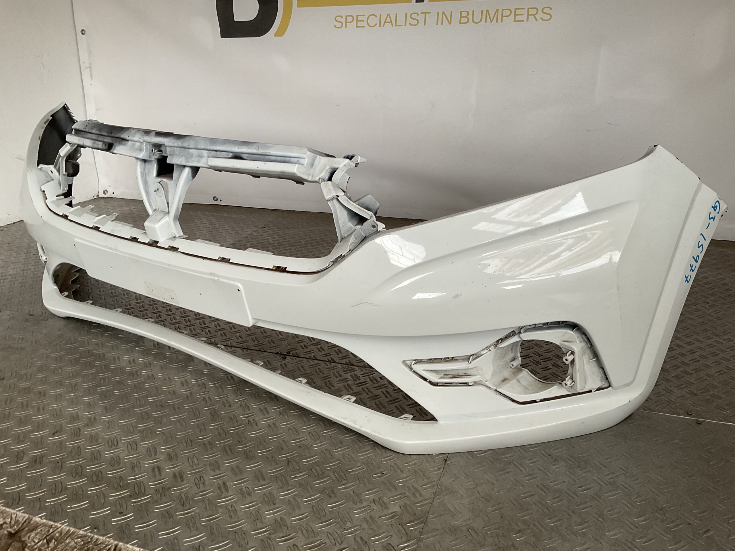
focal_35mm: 29
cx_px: 368
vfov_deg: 48.2
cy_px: 276
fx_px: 616
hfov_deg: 61.7
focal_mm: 3
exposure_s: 1/60
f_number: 1.8
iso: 40
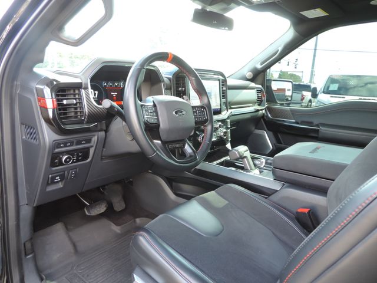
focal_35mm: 24
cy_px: 142
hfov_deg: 71.6
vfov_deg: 56.8
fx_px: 261
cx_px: 188
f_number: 3
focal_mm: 4.3
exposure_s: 1/30
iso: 180
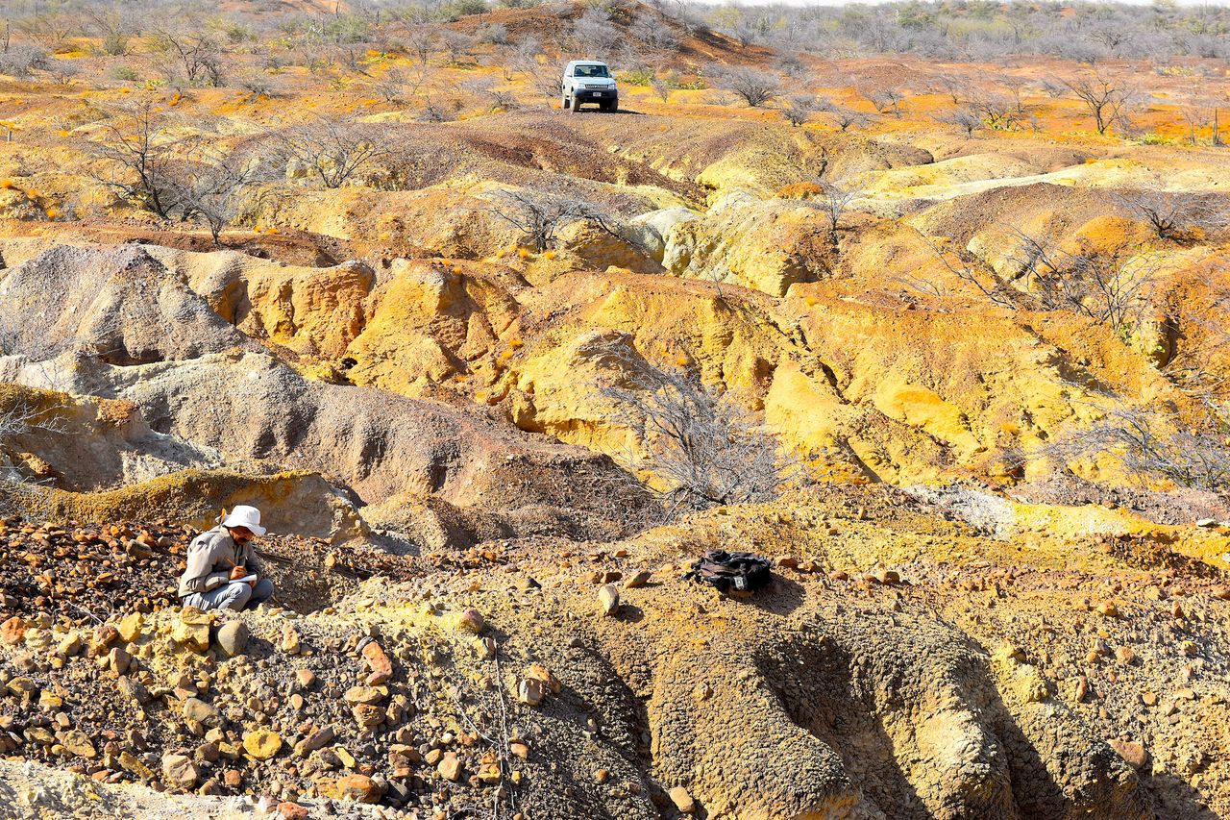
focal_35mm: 82
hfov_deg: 24.6
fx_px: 2818
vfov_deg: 16.5
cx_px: 615
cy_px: 410
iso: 200
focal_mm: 55
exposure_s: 1/320
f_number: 9
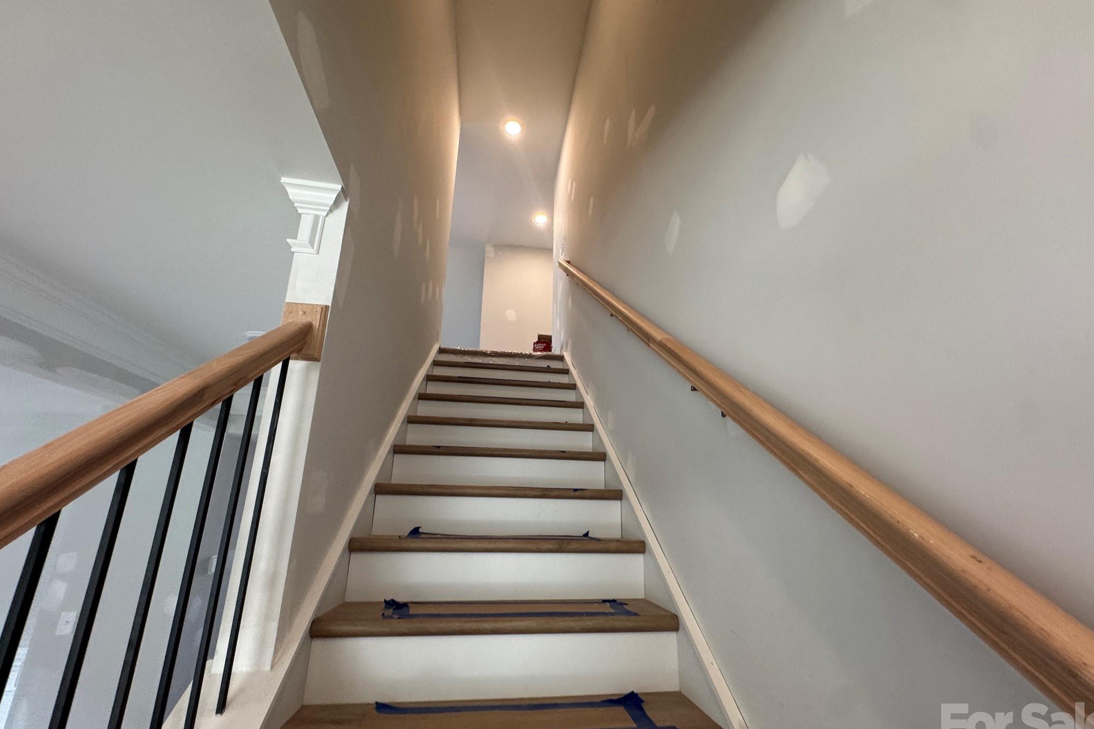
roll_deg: -2.9
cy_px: 389
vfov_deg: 77.2
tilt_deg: +14.5
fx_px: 456
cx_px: 553
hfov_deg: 100.4
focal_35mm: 15
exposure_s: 1/120
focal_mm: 2.22
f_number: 2.2
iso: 200
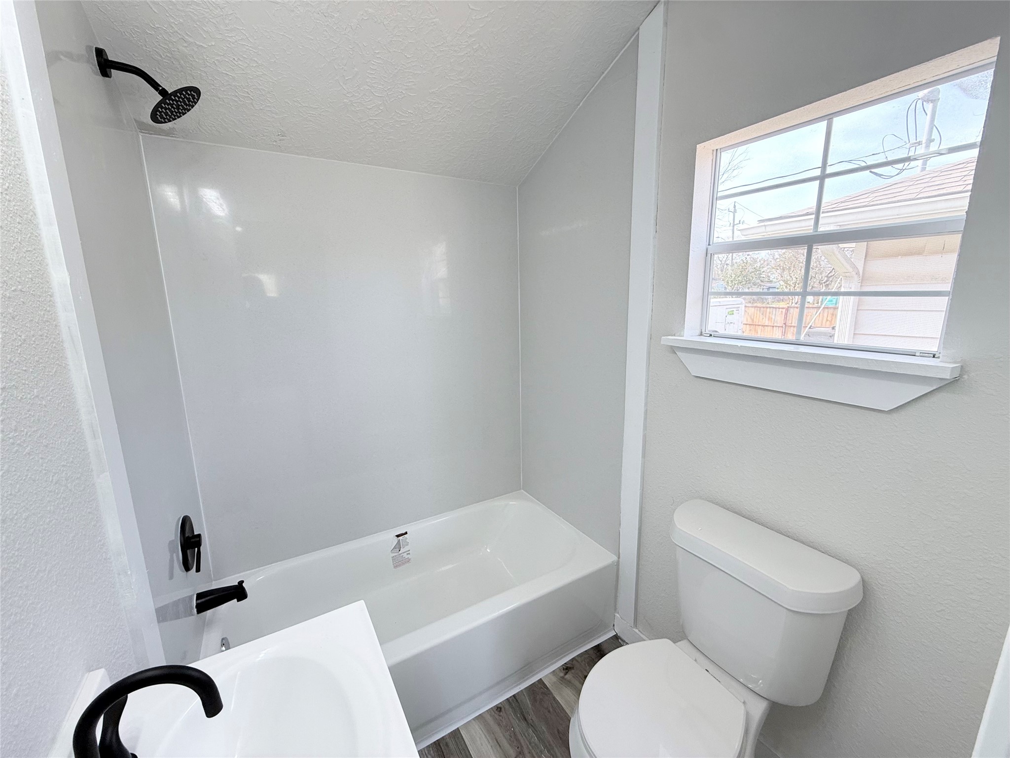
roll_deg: +0.8
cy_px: 379
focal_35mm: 14
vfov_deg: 85.7
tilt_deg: -11.7
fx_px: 408
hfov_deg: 102.1
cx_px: 505
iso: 80
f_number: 2.2
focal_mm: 2.22
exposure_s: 1/120
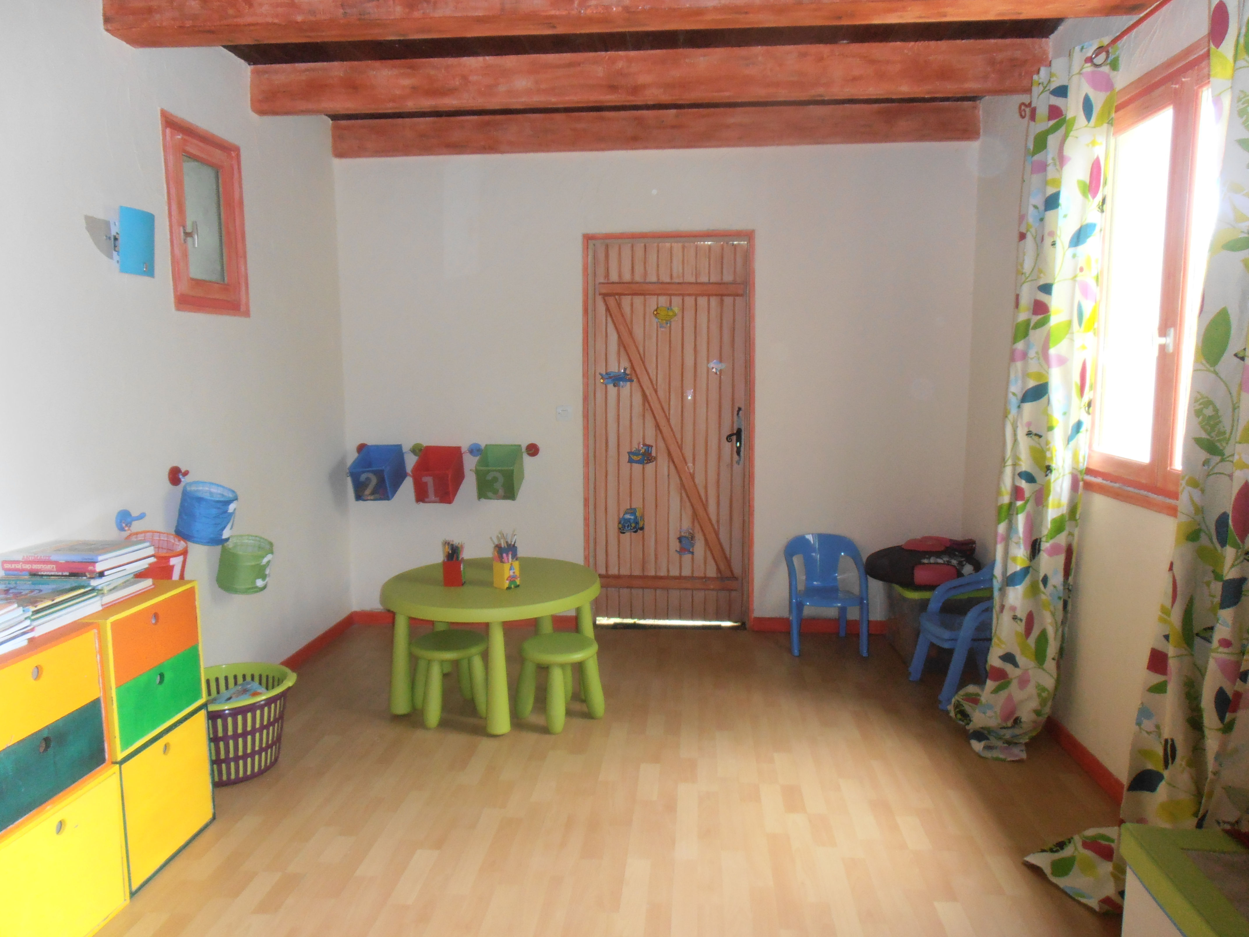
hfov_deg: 71.6
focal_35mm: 24
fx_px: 866
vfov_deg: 56.8
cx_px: 624
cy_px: 468
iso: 160
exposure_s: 1/30
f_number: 3
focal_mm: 4.2
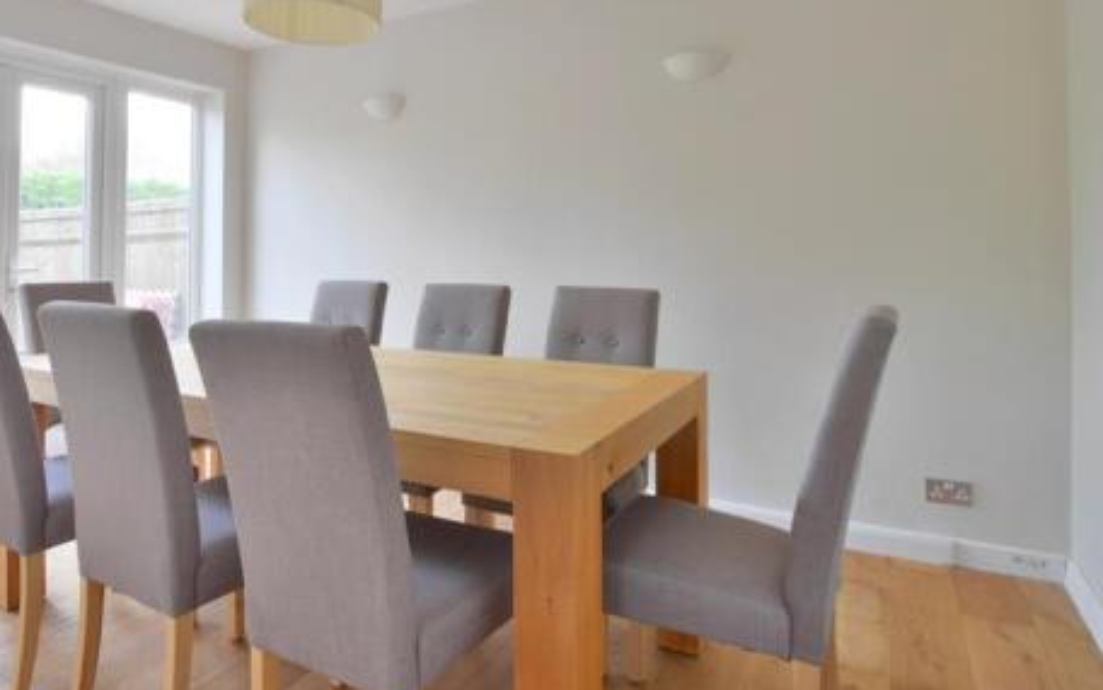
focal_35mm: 22
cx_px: 464
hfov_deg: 79.1
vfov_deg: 54.0
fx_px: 661
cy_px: 234
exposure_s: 1/5
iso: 400
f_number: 11
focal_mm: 10
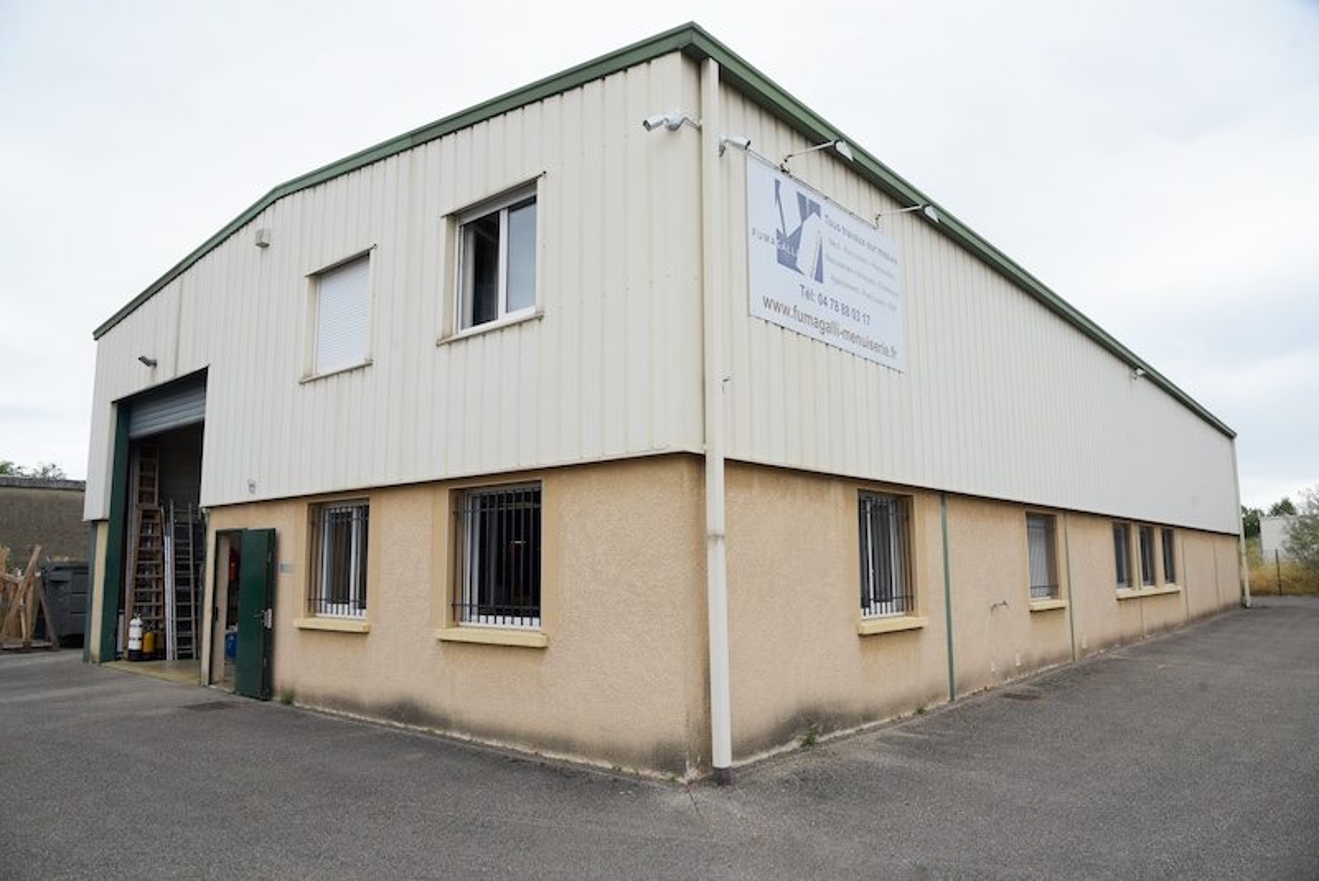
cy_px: 440
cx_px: 660
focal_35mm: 24
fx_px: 880
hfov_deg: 73.7
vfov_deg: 53.2
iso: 200
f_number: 8
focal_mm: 24
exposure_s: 1/160
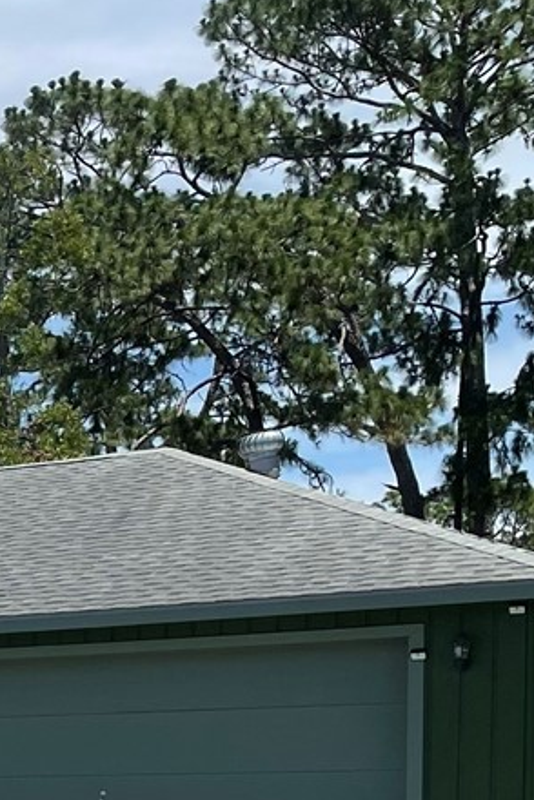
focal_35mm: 98
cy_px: 902
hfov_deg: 11.2
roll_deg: +1.1
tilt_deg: -4.5
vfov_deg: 19.8
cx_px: -817
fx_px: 2180
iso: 32
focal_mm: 4.2
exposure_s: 1/3861
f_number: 1.6
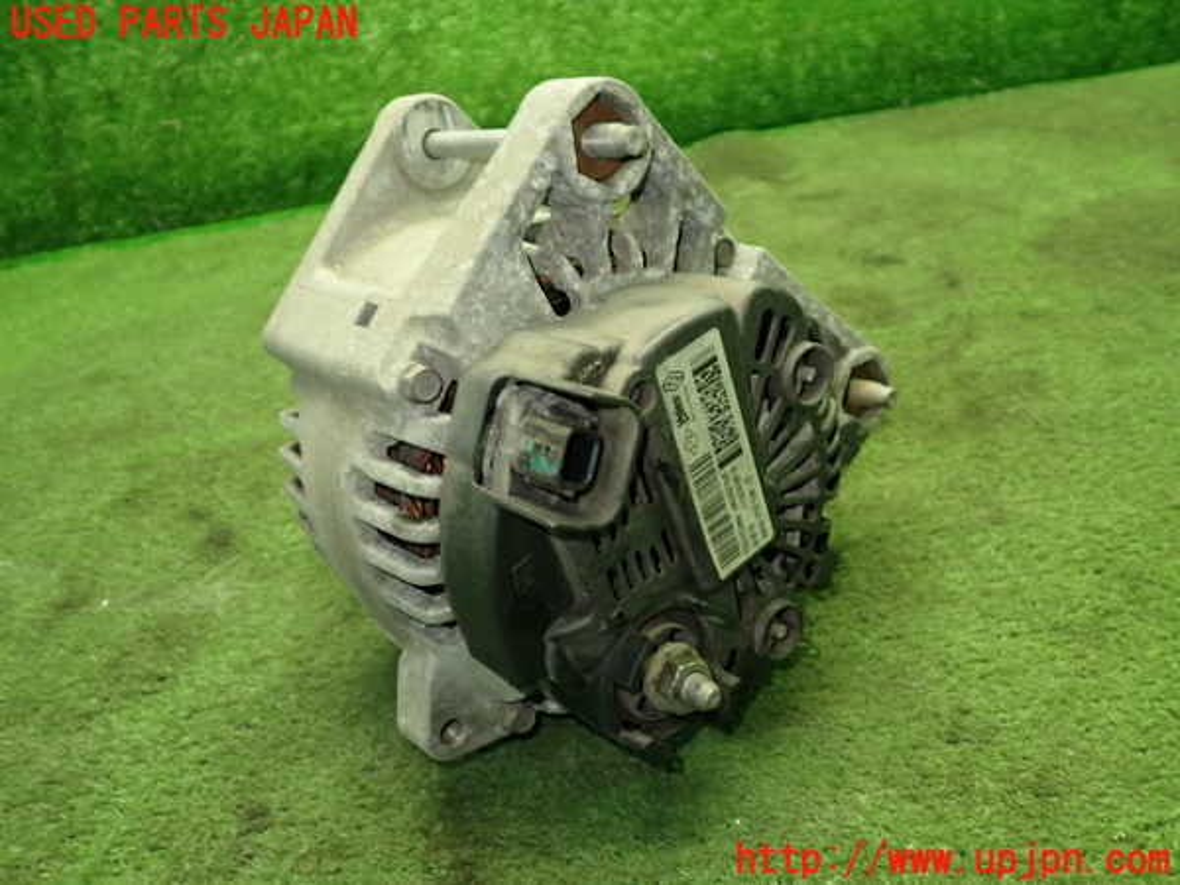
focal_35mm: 30
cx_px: 590
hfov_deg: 60.0
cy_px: 442
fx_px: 1023
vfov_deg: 46.8
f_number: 2.3
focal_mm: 5.4
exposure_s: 1/30
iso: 250
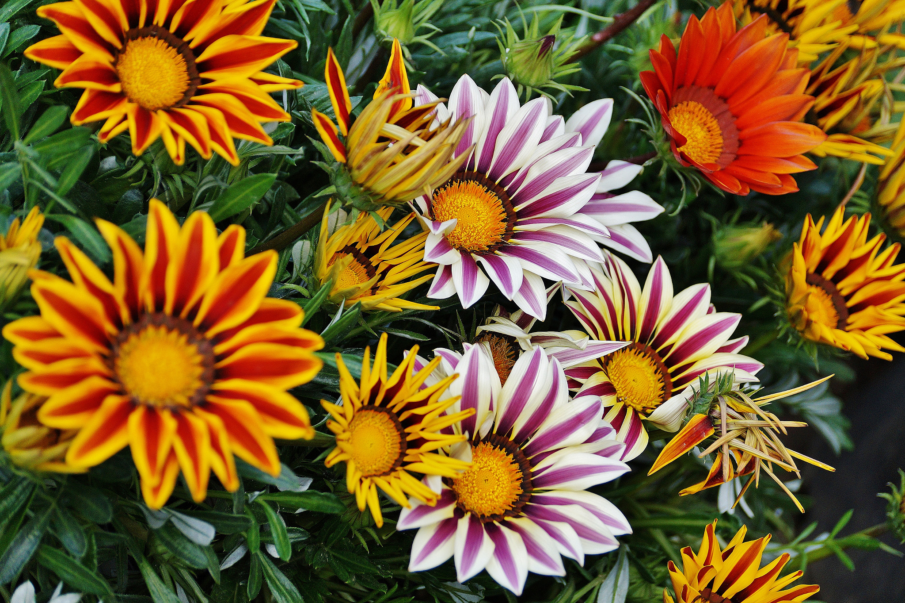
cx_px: 452
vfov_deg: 9.1
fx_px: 3769
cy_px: 302
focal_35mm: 150
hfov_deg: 13.7
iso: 250
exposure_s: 1/400
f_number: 4.5
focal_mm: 100
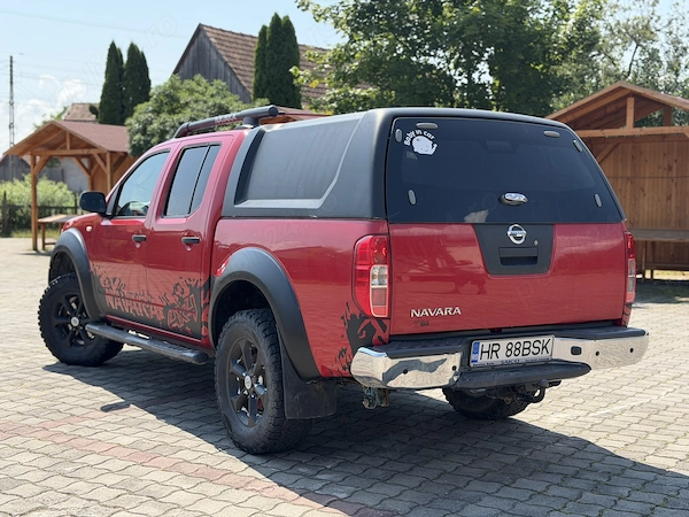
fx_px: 955
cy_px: 258
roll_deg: +0.2
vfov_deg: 30.3
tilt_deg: -4.1
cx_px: 344
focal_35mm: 48
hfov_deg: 39.7
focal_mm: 6.76
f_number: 1.78
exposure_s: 1/1980
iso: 80
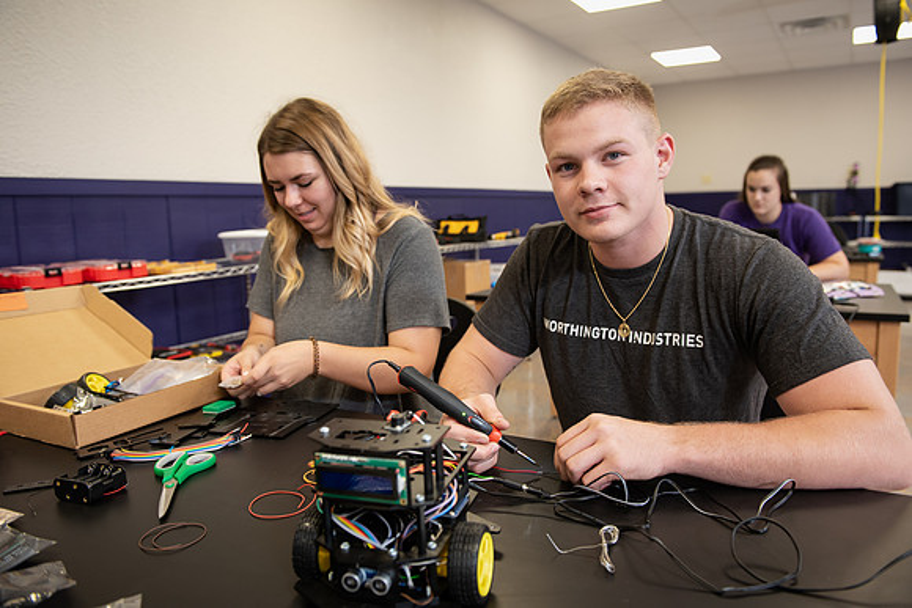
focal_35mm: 27
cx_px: 456
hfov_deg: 67.4
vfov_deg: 48.0
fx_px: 684
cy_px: 304
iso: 800
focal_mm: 27
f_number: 4
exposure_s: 1/125
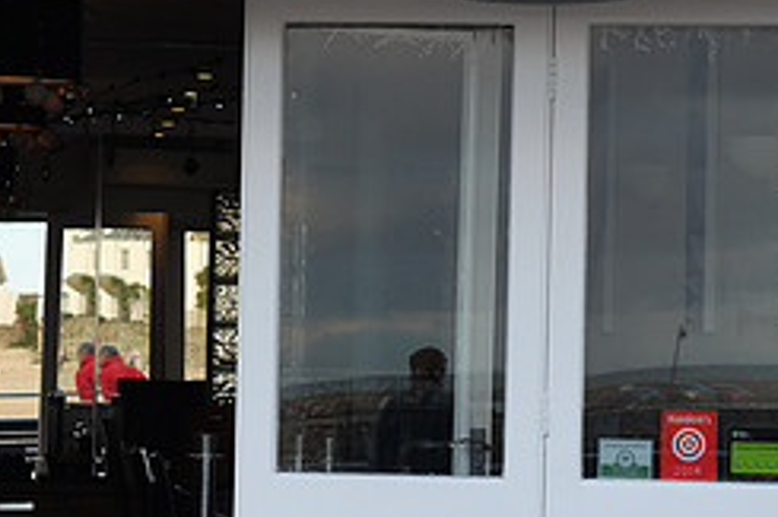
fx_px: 4298
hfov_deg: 10.3
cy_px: 468
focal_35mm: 199
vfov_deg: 6.9
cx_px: 197
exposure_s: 1/60
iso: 250
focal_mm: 56
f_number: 6.4
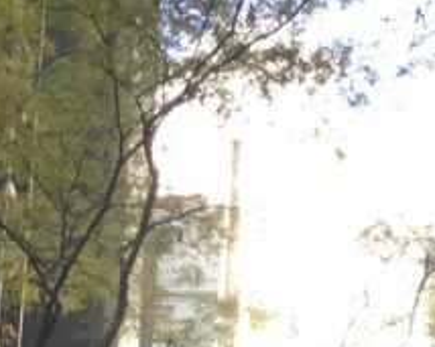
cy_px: 517
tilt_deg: +25.5
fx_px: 1866
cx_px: 283
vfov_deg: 10.3
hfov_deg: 13.3
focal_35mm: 145
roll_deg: -1.1
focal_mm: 3.3
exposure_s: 1/40
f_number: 2.4
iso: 25
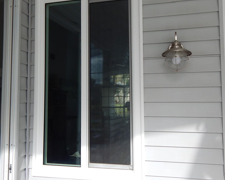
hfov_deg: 46.8
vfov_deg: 38.2
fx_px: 260
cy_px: 86
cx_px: 105
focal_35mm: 39
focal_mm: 6.1
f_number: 3.3
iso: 125
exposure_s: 1/320
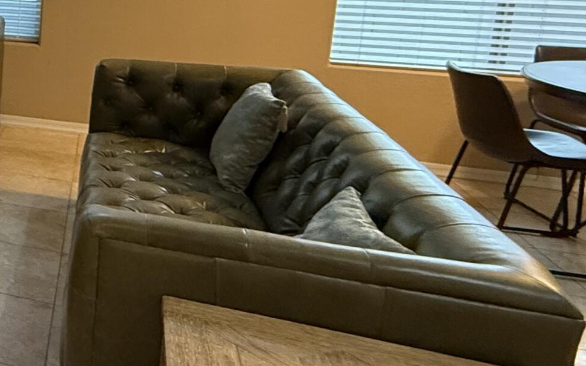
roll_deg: +0.0
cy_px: 27
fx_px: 735
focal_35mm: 46
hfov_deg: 30.2
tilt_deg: -8.7
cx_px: -242
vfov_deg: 26.9
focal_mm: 2.22
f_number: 2.2
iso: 500
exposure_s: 1/60
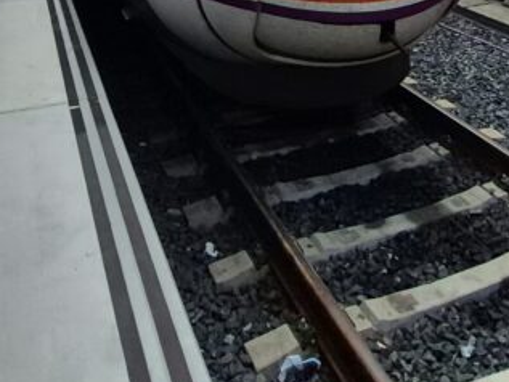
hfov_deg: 44.5
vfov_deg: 25.8
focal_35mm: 42
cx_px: 308
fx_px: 618
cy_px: -186
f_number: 2.2
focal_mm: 1.74
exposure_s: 1/5088
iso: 50
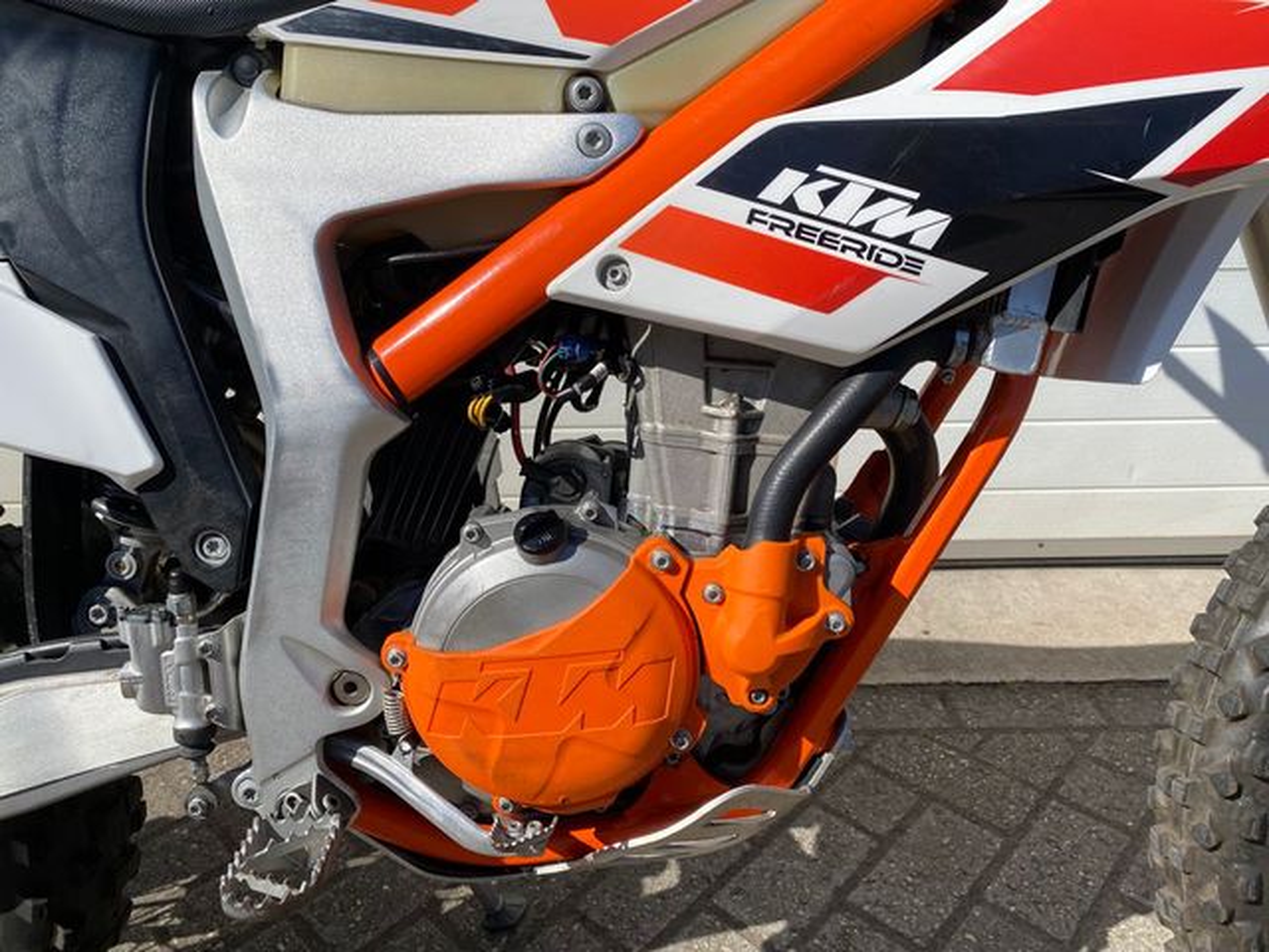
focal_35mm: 26
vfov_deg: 53.1
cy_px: 476
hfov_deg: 67.3
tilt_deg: -22.2
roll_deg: -0.9
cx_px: 634
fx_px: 953
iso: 32
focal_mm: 4.25
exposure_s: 1/3984
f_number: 1.8
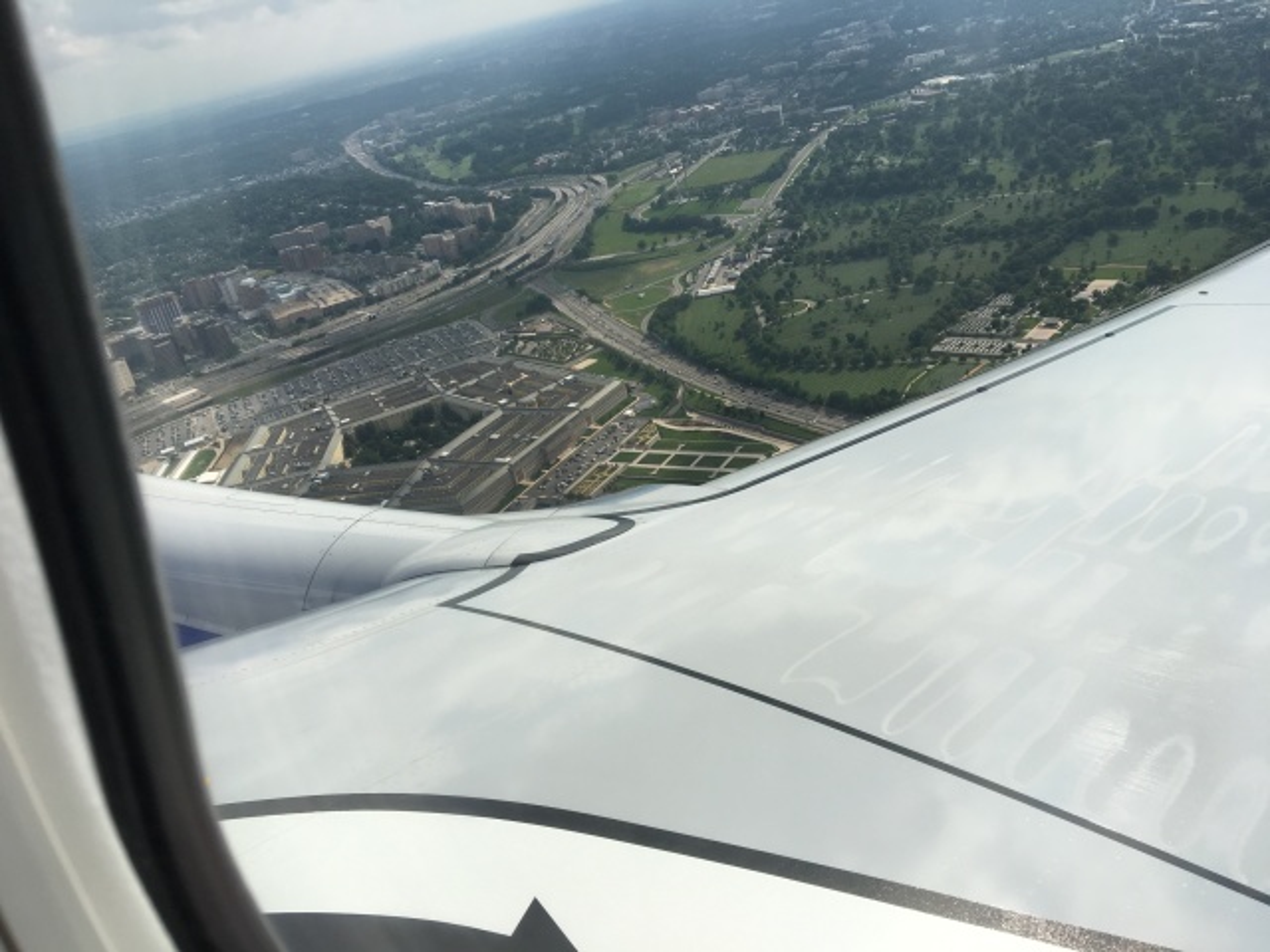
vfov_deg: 48.2
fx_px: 1064
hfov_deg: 61.7
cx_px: 635
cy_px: 476
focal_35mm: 29
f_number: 2.2
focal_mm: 4.15
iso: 25
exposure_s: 1/1603
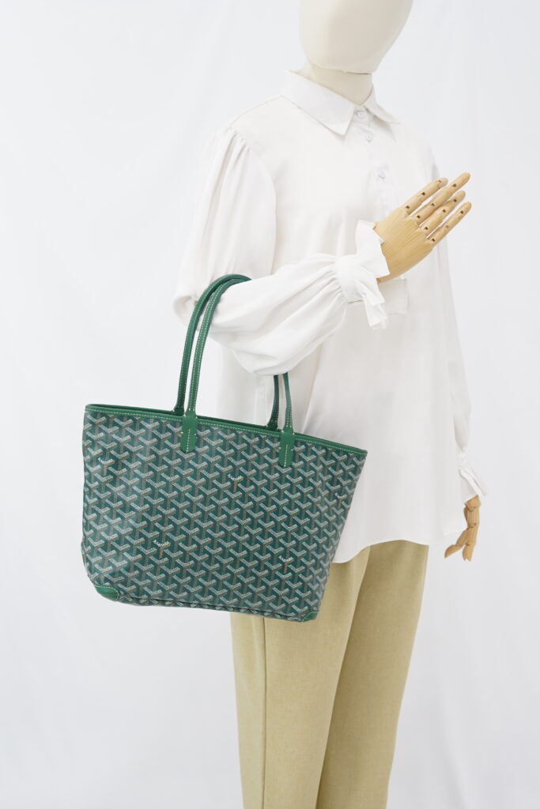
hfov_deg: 27.0
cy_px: 404
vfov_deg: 39.6
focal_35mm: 50
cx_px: 270
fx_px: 1125
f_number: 6.3
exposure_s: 1/8
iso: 640
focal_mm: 50
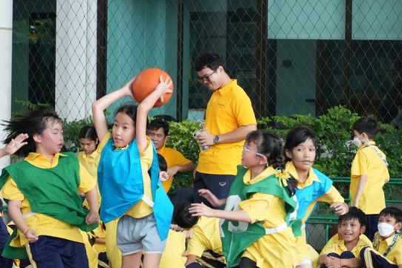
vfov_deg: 5.2
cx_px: 121
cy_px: 222
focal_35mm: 266
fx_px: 2971
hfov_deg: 7.7
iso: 2000
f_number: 5.6
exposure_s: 1/500
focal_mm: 96
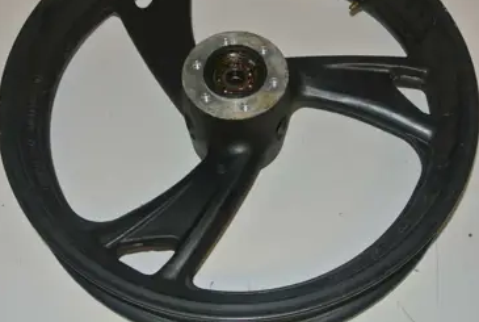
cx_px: 223
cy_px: 122
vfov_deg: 25.6
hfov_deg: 37.4
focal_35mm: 53
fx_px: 707
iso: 200
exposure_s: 1/60
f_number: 4
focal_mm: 13.6
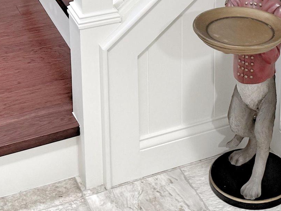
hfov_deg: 21.4
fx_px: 739
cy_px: -69
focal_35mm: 91
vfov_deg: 15.4
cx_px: 196
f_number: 1.78
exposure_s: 1/60
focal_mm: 6.76
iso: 160
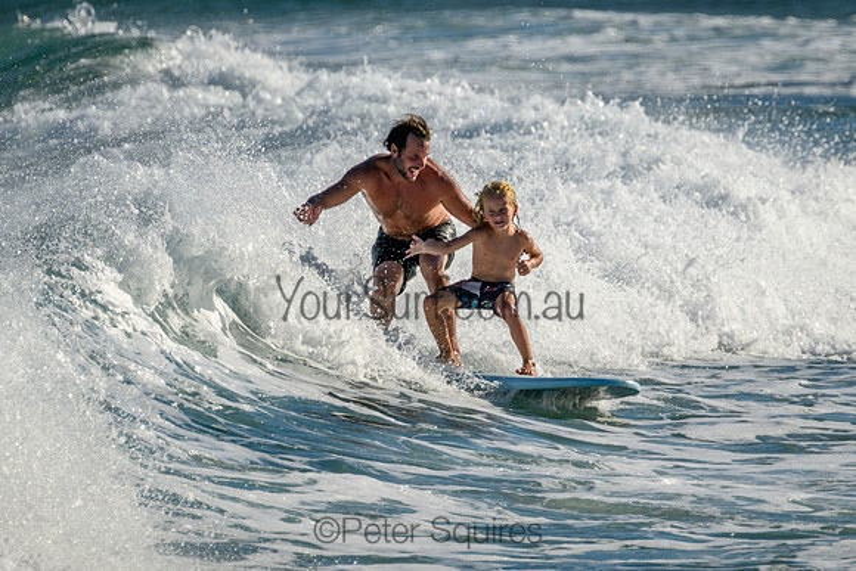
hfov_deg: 1.9
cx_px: 500
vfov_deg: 1.3
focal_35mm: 1100
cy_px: 293
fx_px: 26168
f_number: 11
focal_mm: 800
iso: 450
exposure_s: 1/2000
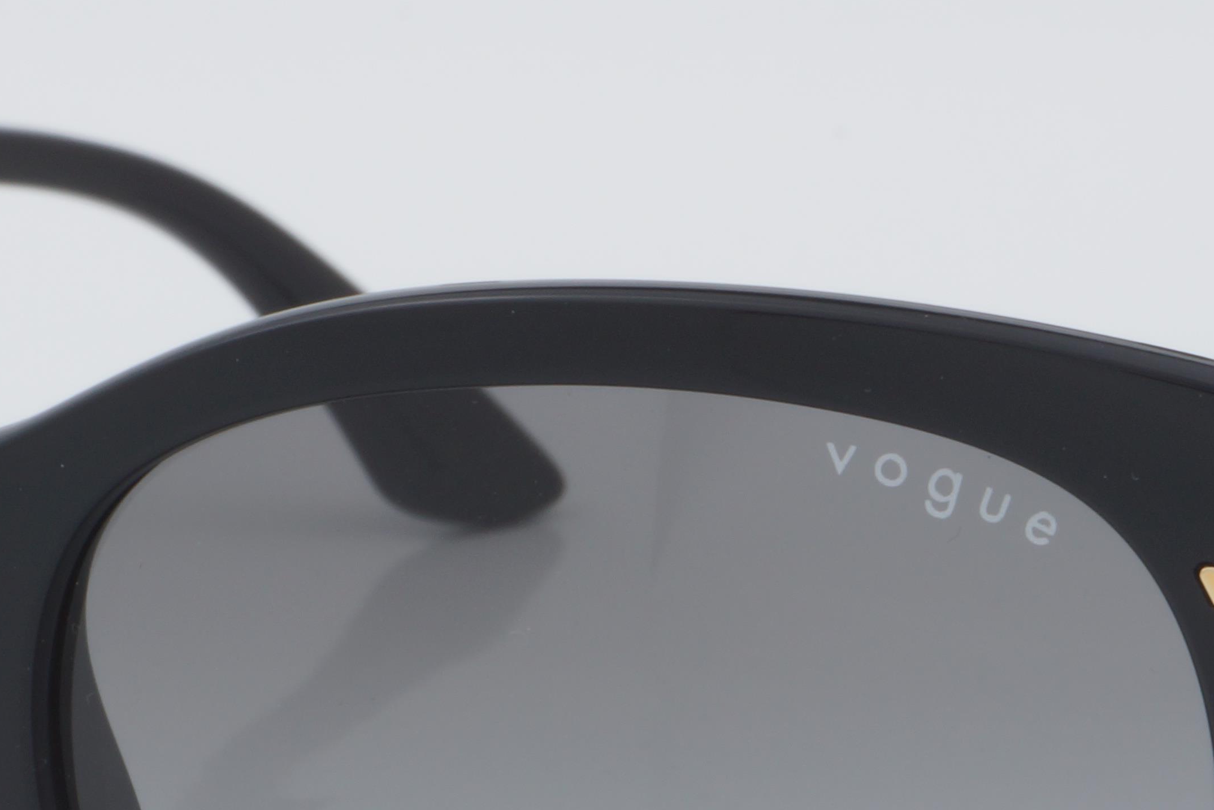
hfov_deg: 8.9
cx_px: 549
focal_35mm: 230
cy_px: 802
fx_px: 7769
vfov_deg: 5.9
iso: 100
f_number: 32
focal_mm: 55
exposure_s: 1/4
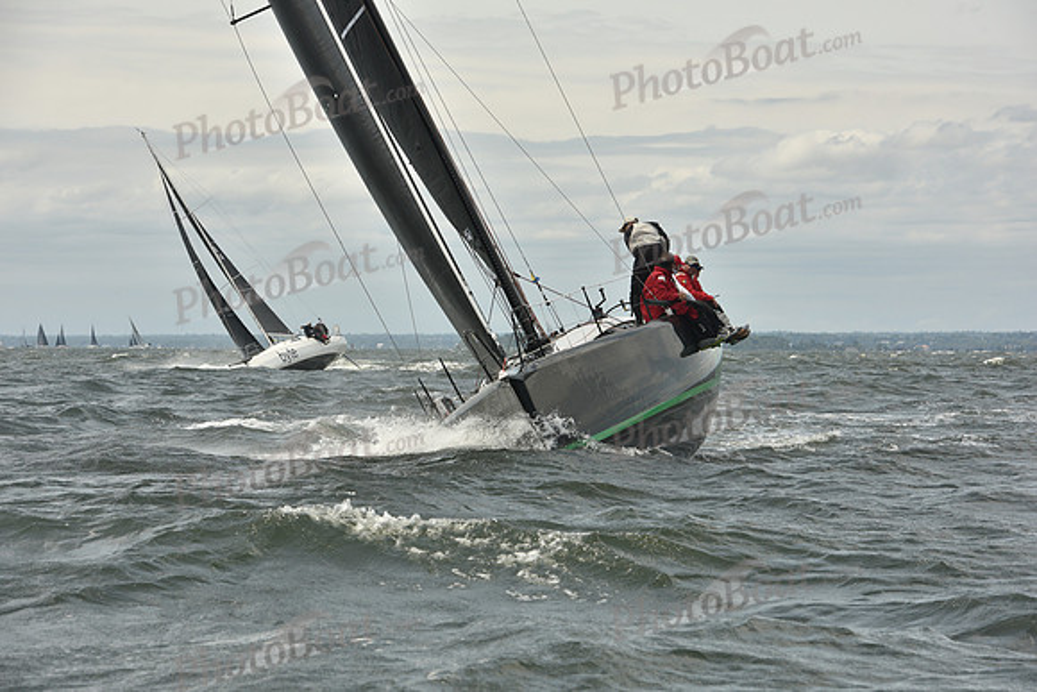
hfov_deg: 14.7
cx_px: 518
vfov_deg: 9.8
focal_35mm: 140
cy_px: 346
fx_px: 4034
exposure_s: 1/800
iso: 250
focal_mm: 140
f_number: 9
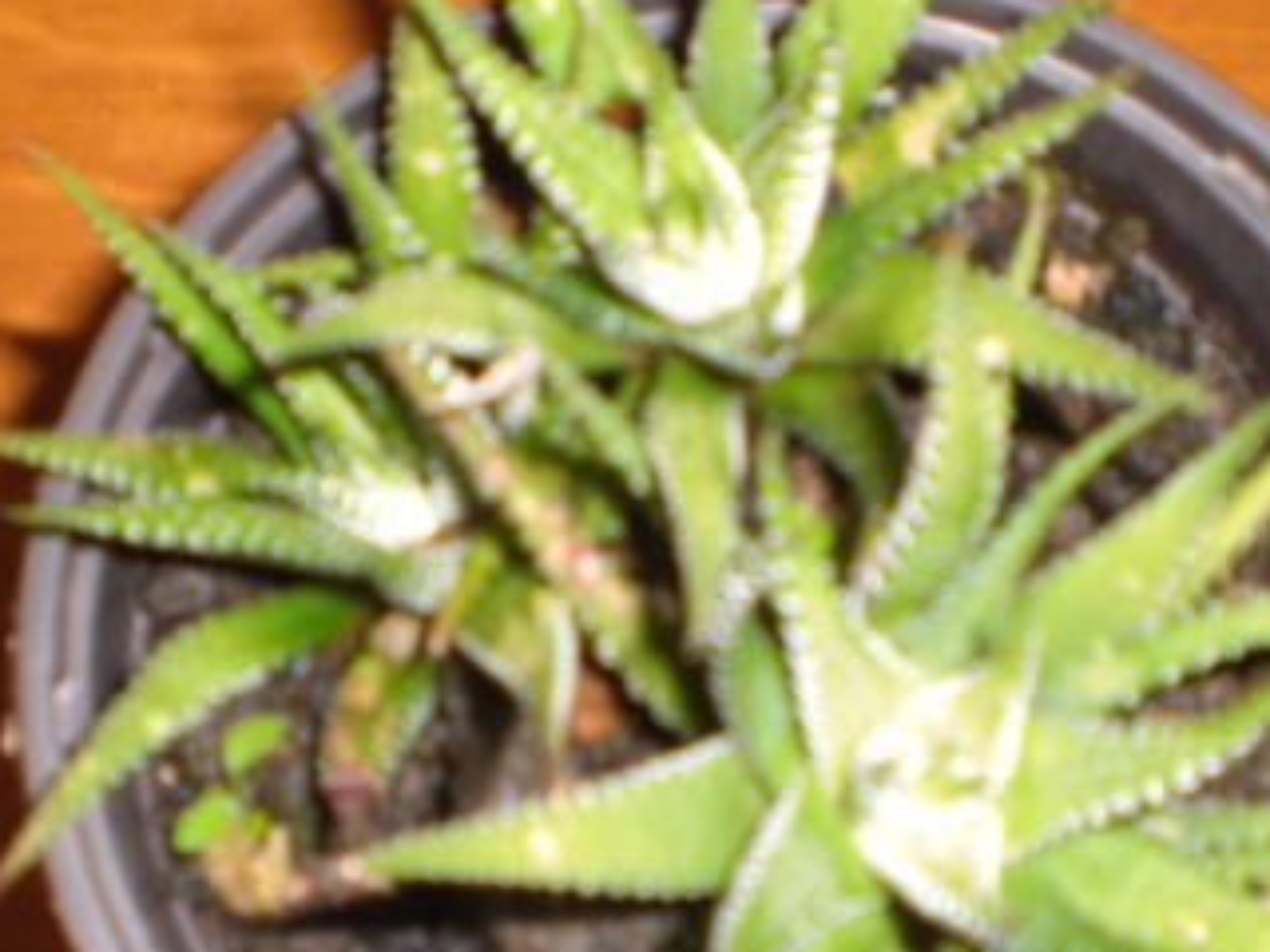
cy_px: 536
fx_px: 2788
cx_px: 560
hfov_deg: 25.6
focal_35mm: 76
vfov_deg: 19.4
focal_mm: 6.3
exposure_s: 1/60
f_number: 3.1
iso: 200
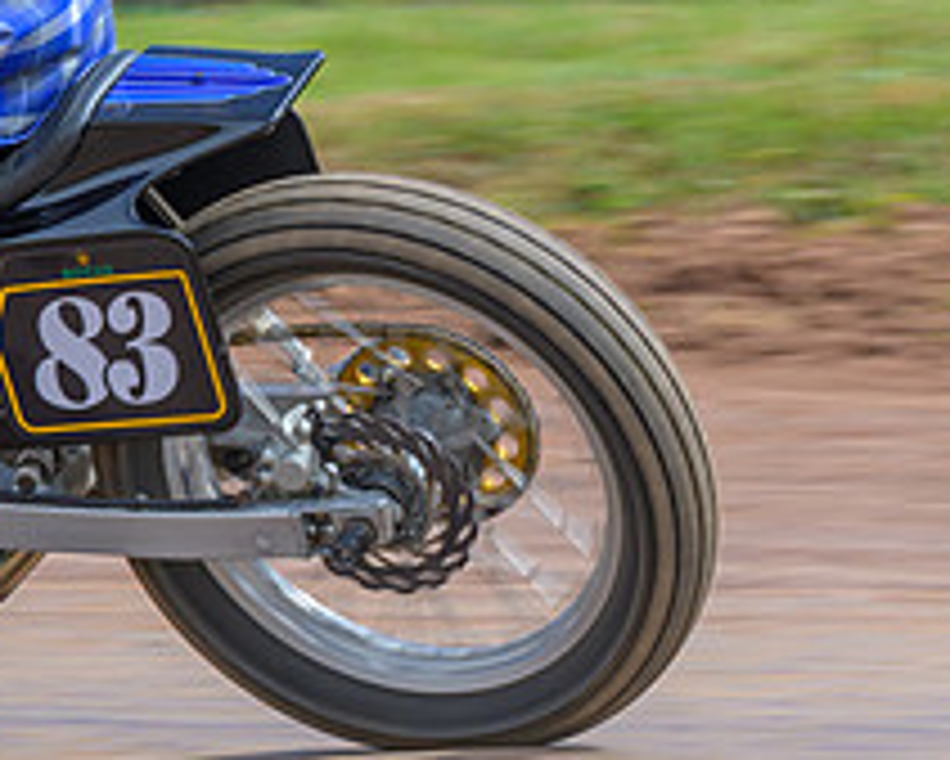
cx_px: -95
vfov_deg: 3.5
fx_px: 12489
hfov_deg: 4.3
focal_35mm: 444
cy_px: 18
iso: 140
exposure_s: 1/250
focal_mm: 115
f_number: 7.1
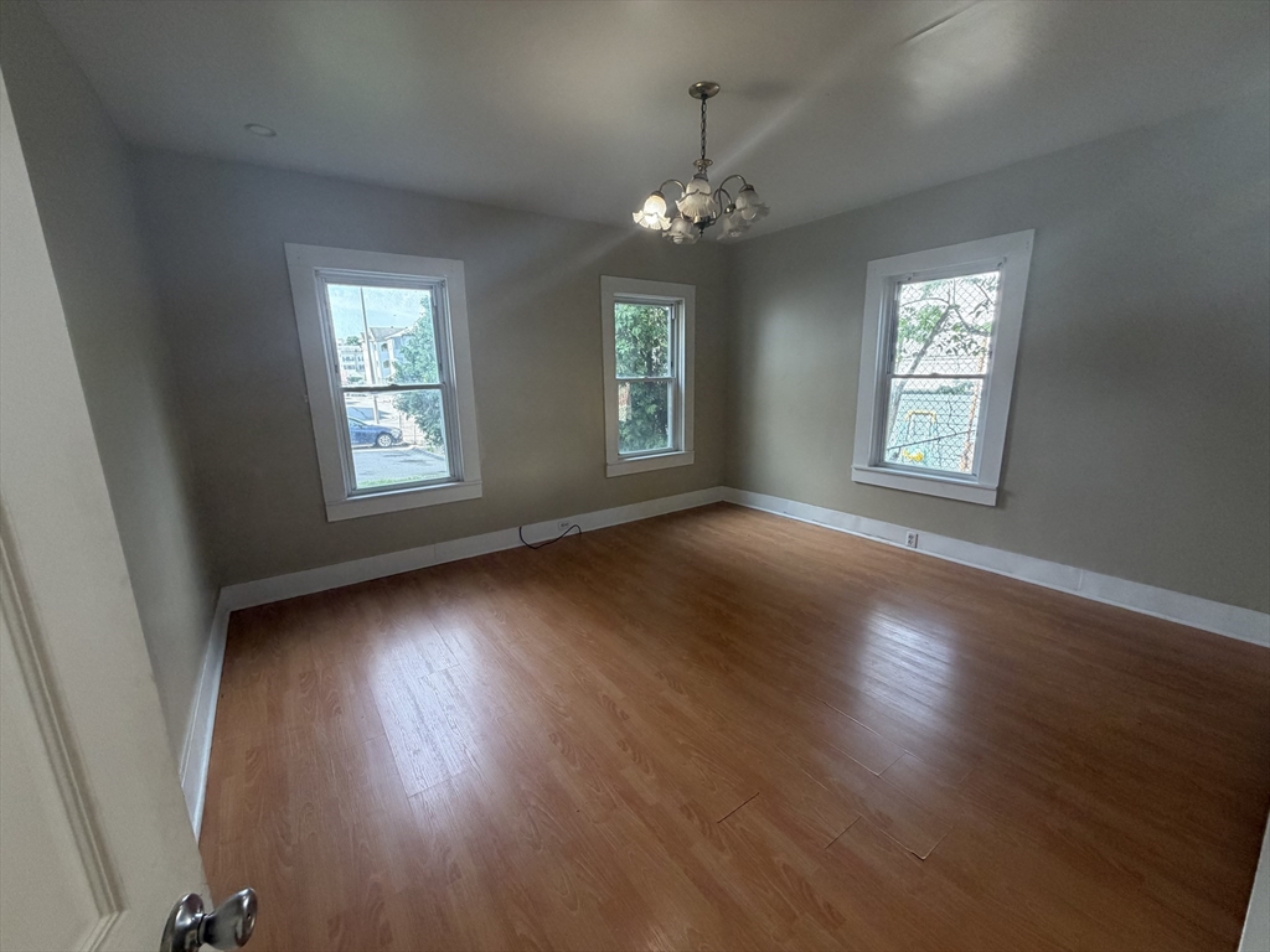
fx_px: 514
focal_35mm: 14
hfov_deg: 102.1
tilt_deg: -12.5
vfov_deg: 85.7
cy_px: 476
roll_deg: +1.4
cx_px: 635
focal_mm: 2.22
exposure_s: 1/120
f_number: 2.2
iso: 320
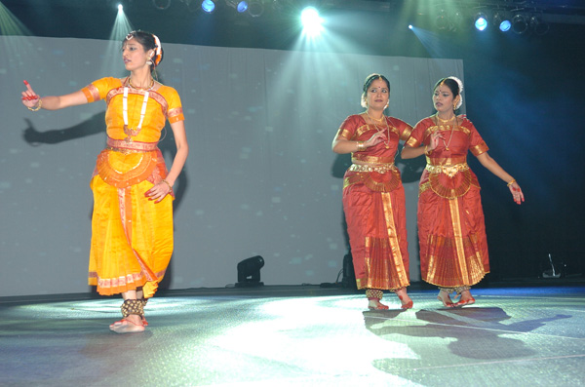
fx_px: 973
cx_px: 292
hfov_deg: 33.5
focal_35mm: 60
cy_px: 194
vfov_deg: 22.5
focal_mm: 40
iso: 400
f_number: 3.5
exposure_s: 1/100
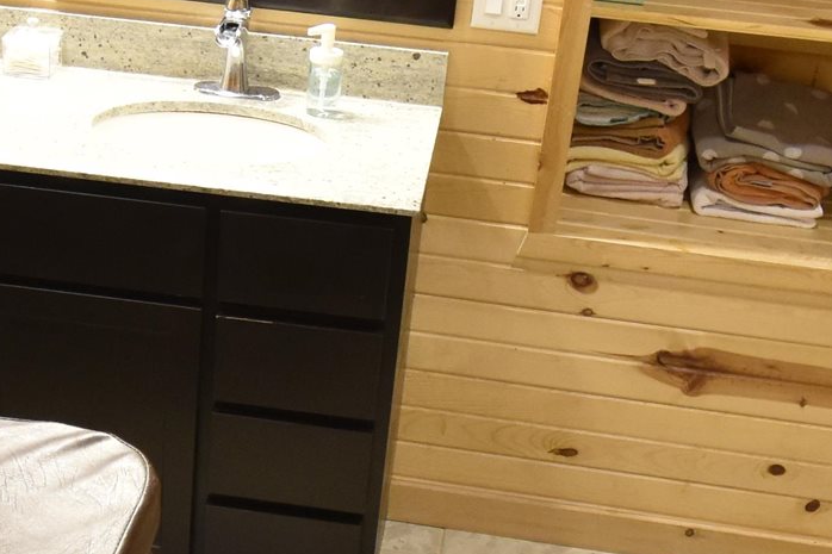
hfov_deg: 30.1
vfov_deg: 20.5
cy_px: 410
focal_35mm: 66
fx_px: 1525
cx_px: 219
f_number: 4.5
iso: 1250
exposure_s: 1/40
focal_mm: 10
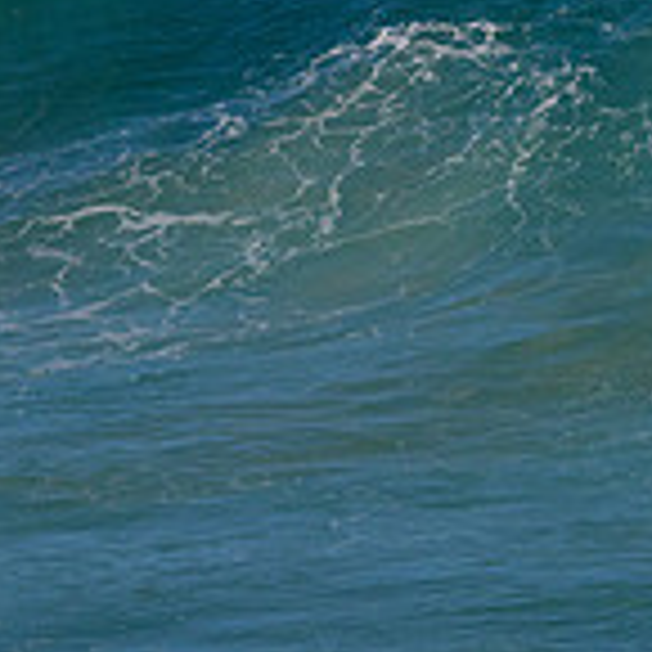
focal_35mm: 1017
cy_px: 196
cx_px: 1286
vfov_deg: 1.7
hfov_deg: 1.7
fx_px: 21672
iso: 1600
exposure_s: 1/2000
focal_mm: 300
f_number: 11
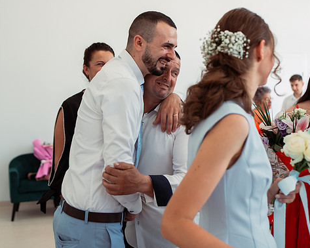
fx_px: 440
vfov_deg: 31.4
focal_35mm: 48
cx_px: 159
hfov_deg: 38.8
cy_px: 107
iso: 400
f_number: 3.2
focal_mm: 35
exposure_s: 1/400
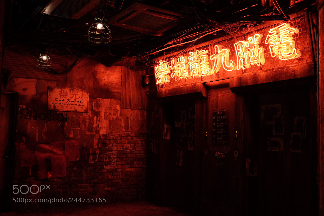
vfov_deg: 36.9
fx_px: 324
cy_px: 108
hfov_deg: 53.1
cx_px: 162
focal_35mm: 36
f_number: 5
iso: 1250
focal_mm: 24.3
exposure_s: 1/8
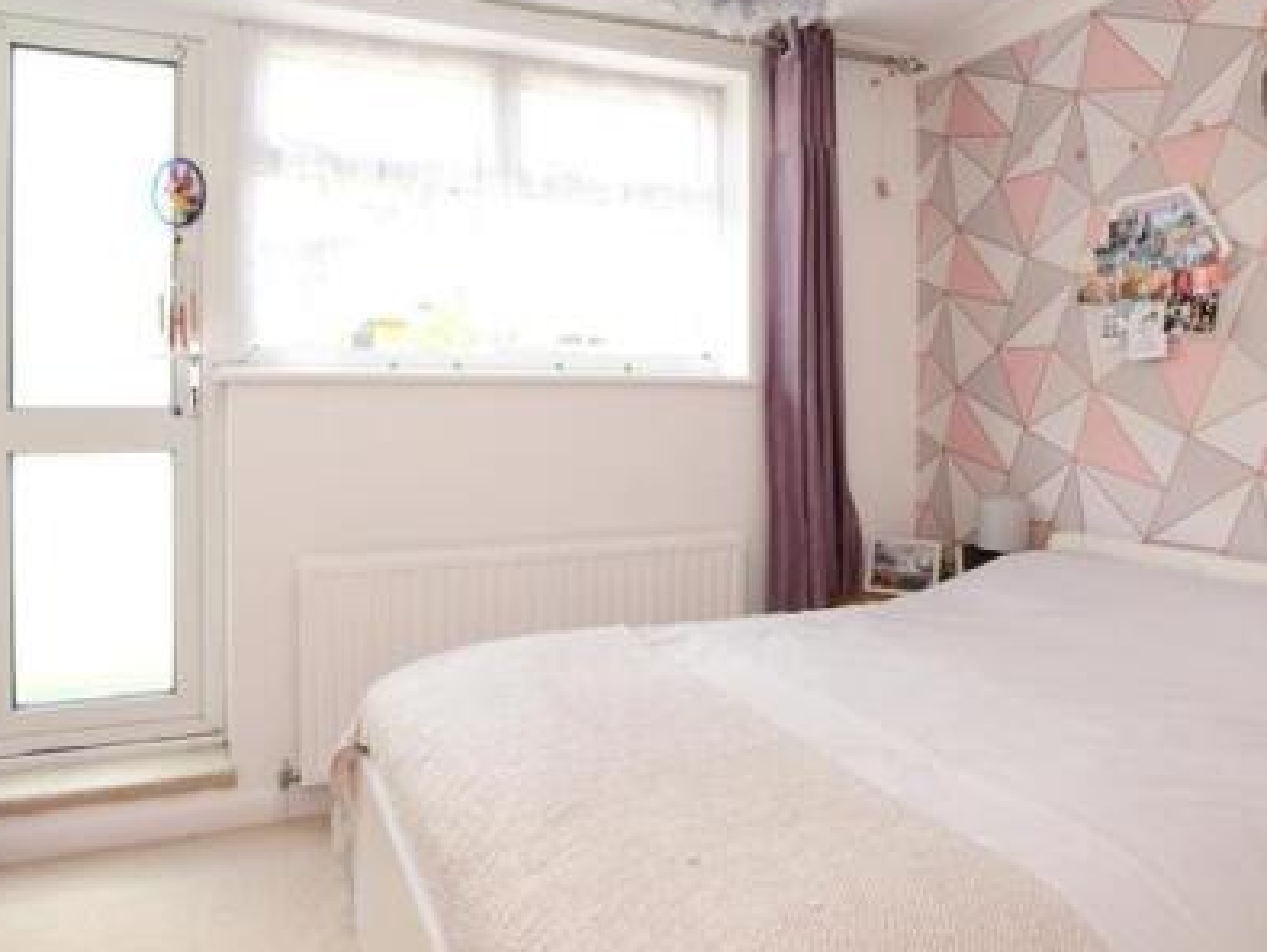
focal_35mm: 24
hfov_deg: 71.5
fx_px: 879
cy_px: 397
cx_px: 598
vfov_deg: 56.6
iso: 400
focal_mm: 10
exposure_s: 1/80
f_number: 8
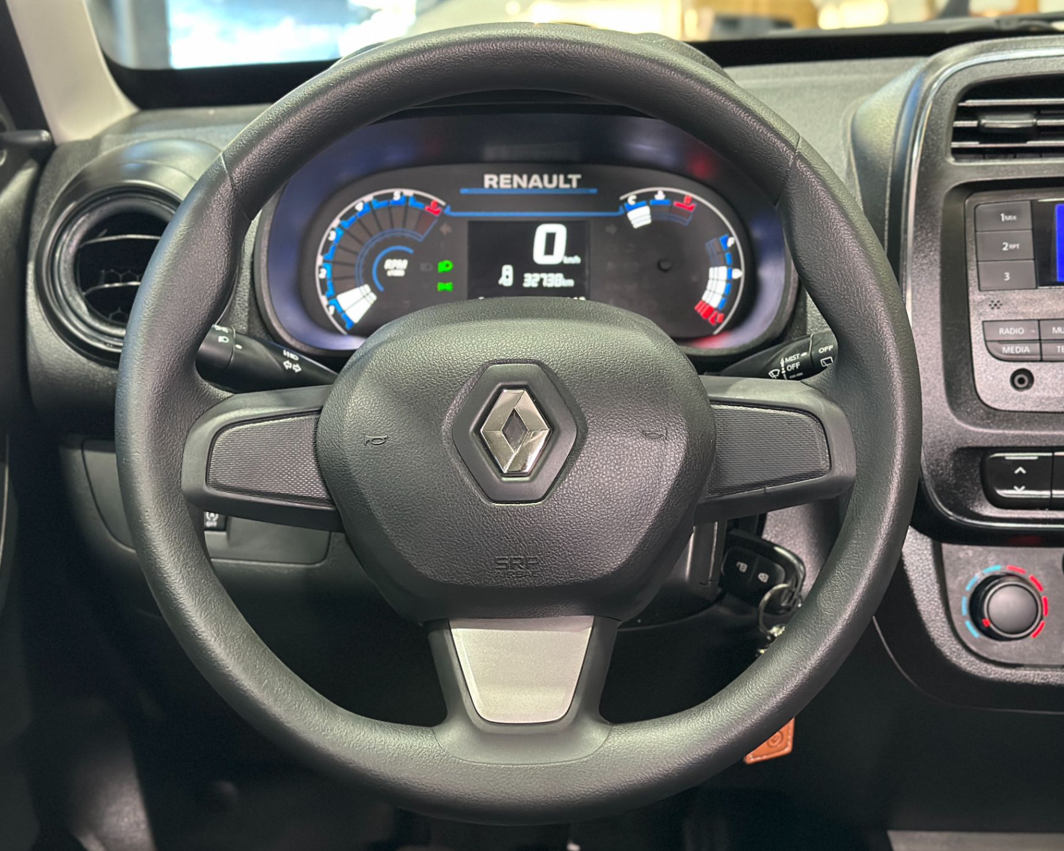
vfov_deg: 29.7
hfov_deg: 36.6
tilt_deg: -18.5
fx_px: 1606
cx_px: 495
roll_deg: +0.7
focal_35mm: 51
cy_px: 432
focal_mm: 6.86
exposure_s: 1/40
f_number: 1.78
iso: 640
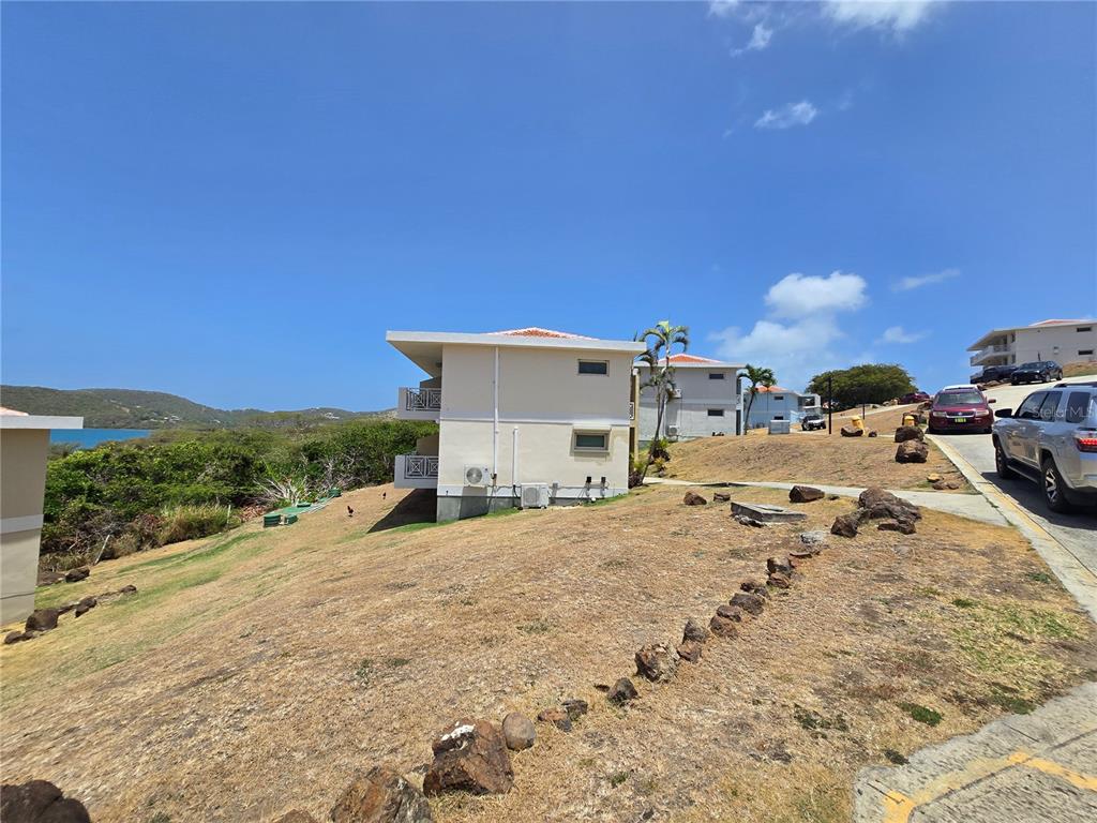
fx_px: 412
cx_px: 548
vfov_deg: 89.9
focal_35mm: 13
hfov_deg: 106.2
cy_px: 412
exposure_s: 1/2882
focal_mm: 2.2
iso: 50
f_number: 2.2
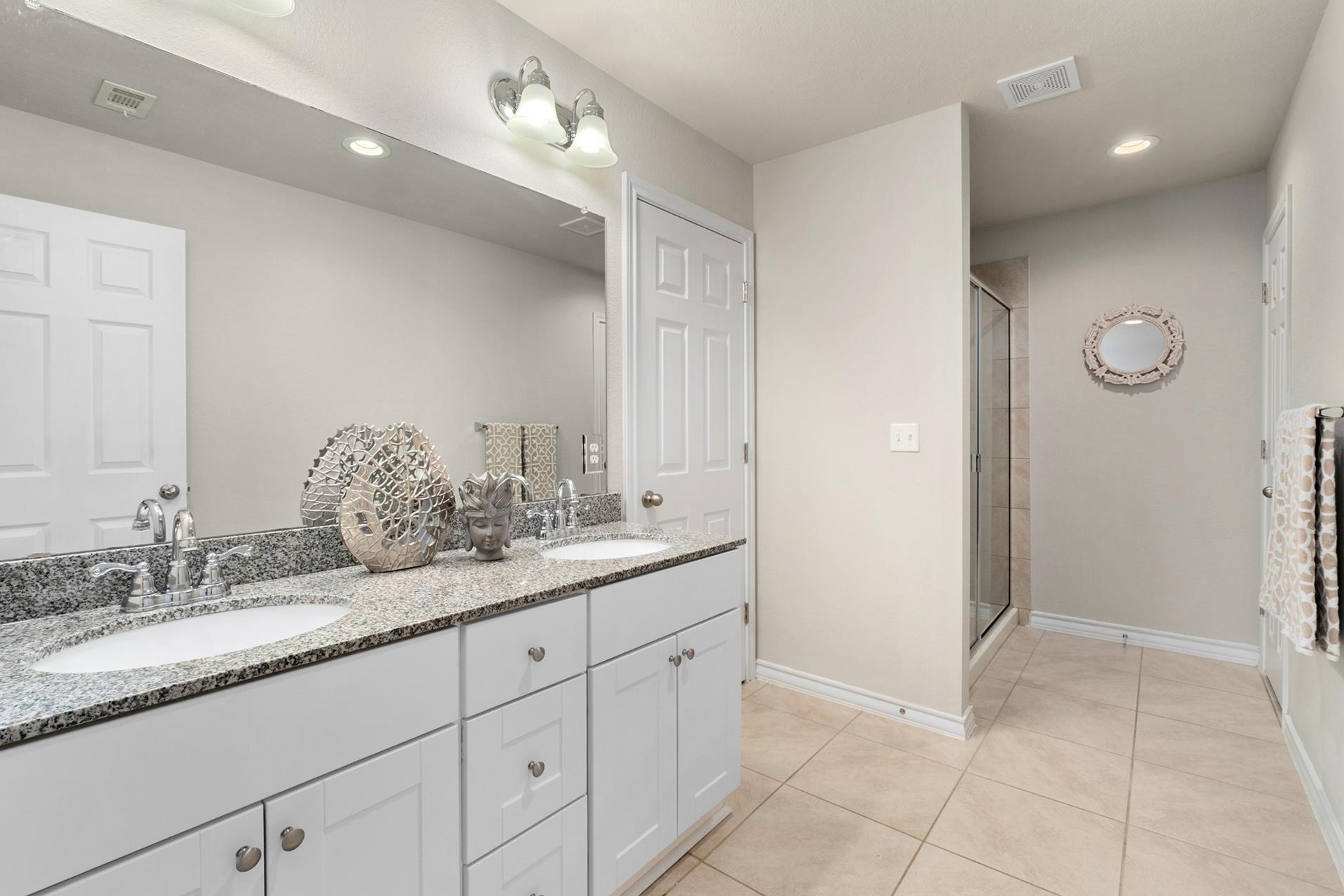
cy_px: 462
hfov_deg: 96.7
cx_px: 685
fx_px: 597
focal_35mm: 16
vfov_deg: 73.7
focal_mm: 10
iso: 400
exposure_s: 1/1.67
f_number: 8
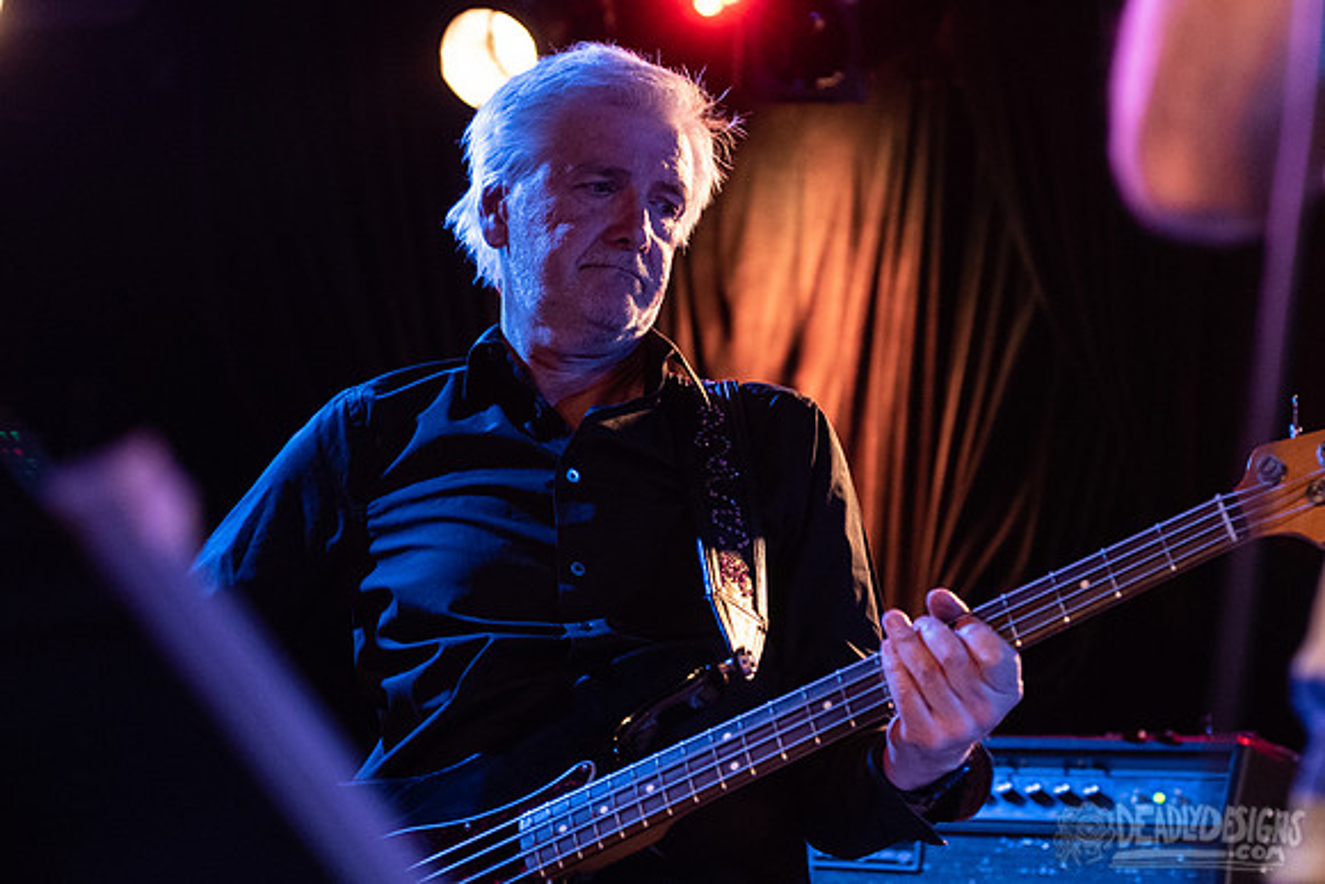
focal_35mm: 110
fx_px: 4061
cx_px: 709
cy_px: 409
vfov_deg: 12.4
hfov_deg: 18.5
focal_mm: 70
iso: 2000
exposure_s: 1/125
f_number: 3.2
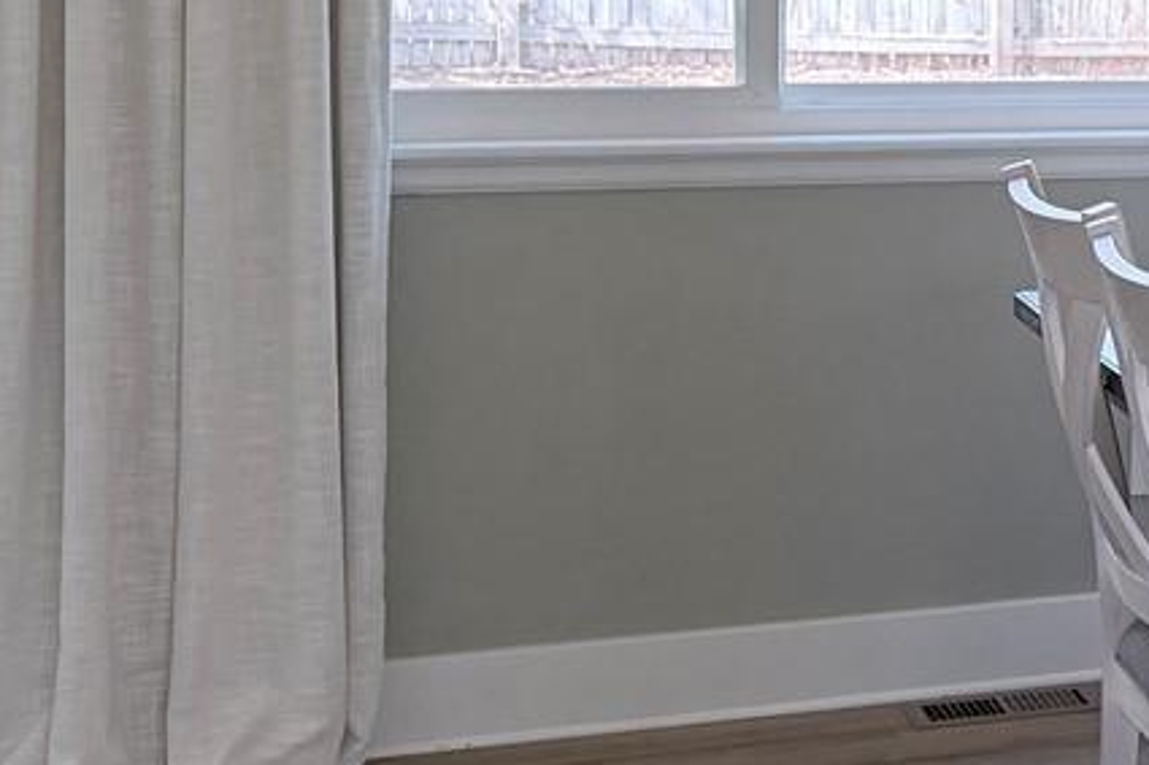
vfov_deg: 14.4
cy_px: 105
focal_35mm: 94
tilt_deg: -4.6
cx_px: 2030
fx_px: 2999
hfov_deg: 17.7
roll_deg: -2.0
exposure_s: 1/164
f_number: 1.78
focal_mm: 6.76
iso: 160
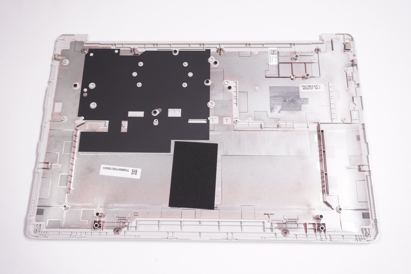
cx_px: 206
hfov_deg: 62.0
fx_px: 342
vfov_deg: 43.5
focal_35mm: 30
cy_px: 137
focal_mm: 20
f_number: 5.6
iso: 400
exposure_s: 1/160
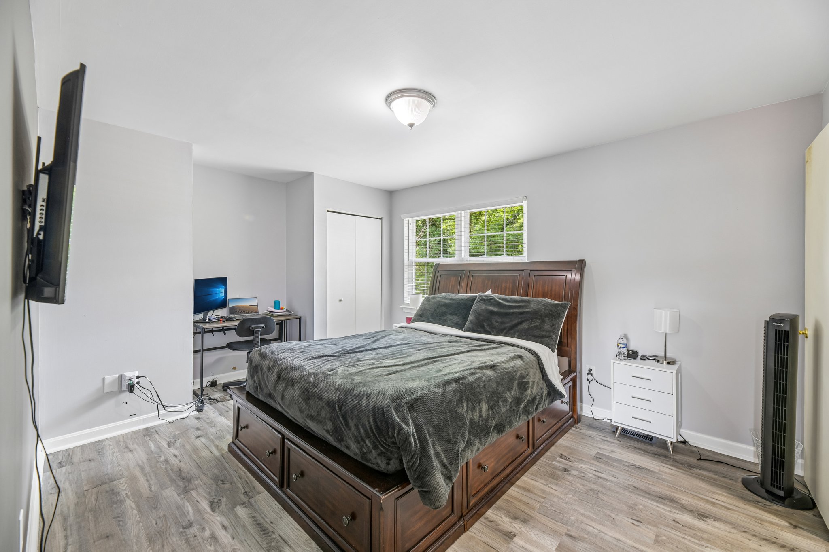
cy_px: 276
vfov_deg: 81.2
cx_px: 414
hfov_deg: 104.3
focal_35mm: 14
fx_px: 322
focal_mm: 14
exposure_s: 1/13
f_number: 8
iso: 400
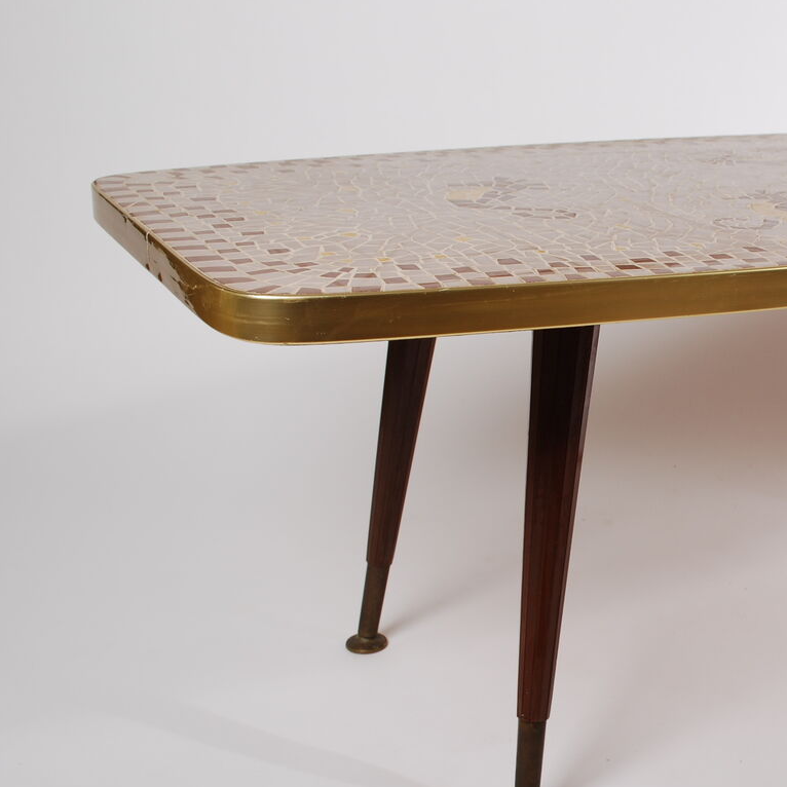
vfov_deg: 31.1
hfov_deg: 29.6
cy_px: 413
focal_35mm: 55
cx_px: 728
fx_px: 1415
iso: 100
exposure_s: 1/160
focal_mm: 22
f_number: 9
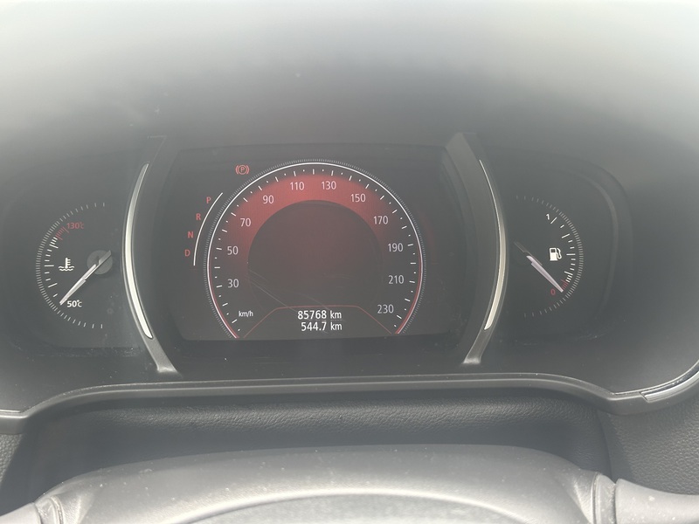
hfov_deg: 39.7
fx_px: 969
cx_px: 350
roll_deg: +0.7
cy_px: 262
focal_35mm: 48
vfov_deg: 30.3
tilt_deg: -24.2
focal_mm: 6.86
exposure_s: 1/104
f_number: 1.78
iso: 80
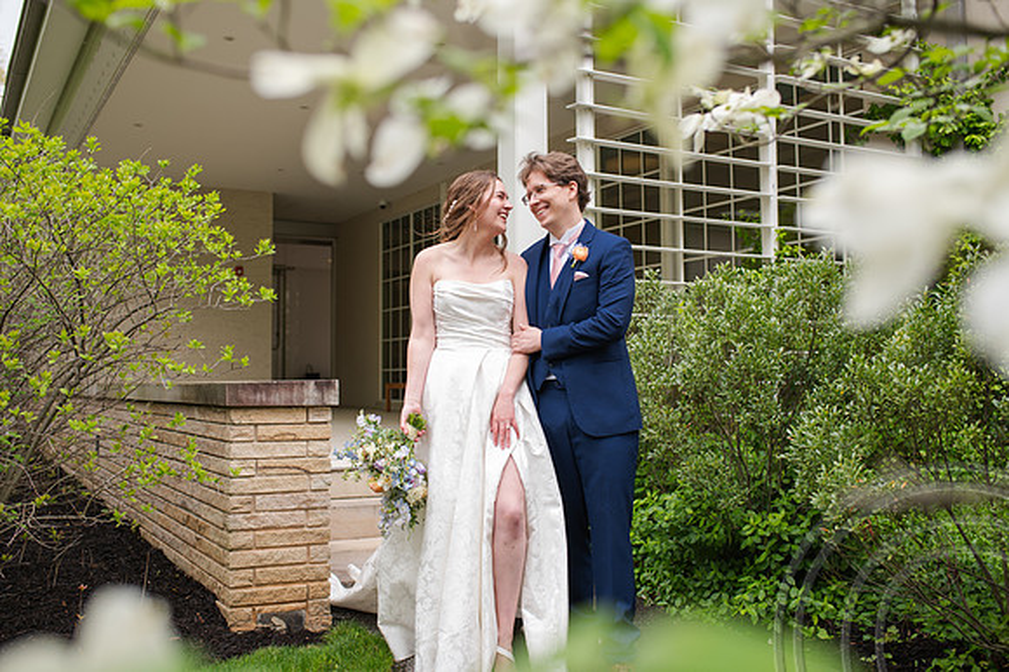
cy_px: 330
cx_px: 481
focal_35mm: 37
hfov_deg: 52.1
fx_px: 1031
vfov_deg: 36.1
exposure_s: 1/320
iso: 100
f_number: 3.2
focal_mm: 35
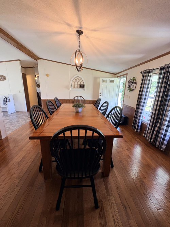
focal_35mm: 14
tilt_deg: -14.1
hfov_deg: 85.7
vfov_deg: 102.1
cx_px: 85
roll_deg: -1.1
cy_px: 114
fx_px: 92
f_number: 2.2
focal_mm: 2.22
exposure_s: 1/60
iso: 200
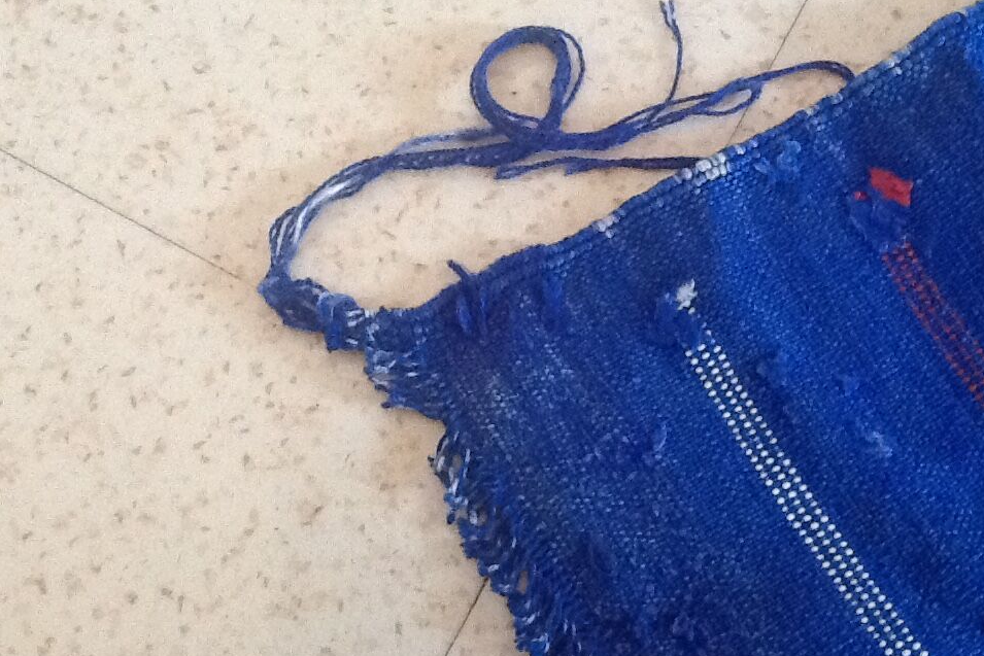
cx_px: 493
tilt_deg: -77.9
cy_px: 365
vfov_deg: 29.2
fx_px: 1257
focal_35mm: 46
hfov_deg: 42.7
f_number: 2.4
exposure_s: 1/20
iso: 320
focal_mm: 2.03
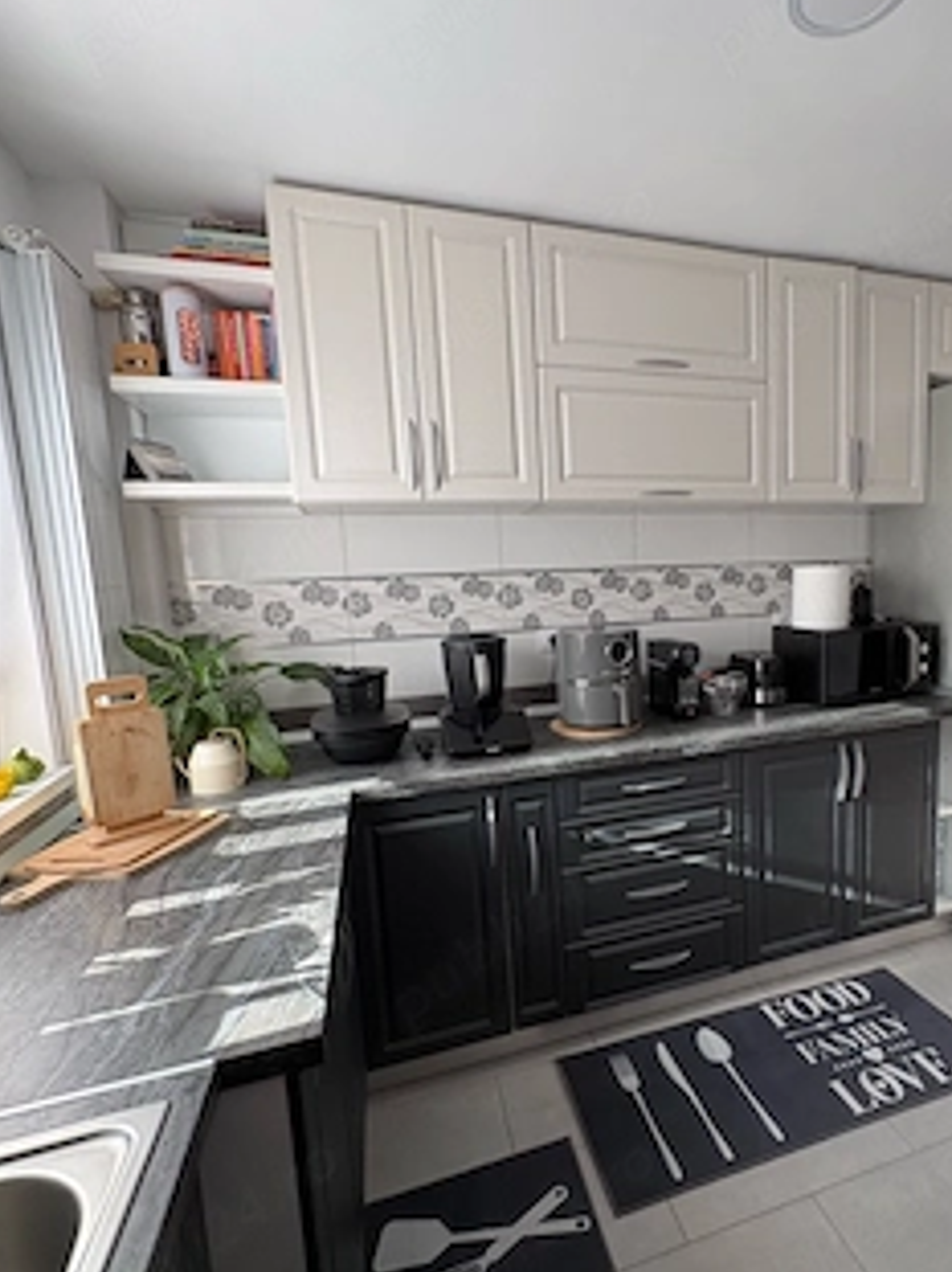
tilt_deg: -7.2
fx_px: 660
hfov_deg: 70.2
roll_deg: +1.7
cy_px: 654
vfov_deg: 87.8
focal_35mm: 18
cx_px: 605
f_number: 2.2
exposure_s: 1/99
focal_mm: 2.22
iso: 80
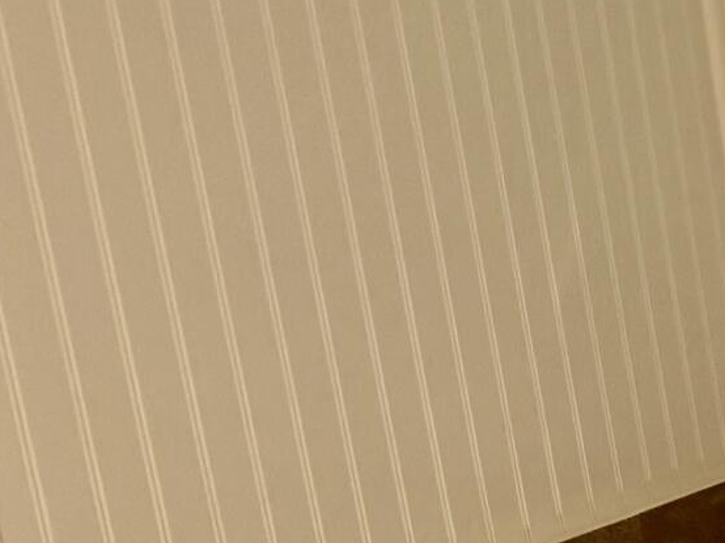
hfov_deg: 11.5
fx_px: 2722
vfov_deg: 10.9
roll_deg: +1.6
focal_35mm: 130
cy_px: 830
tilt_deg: -15.6
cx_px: 1908
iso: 250
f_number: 1.78
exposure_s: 1/60
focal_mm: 6.76
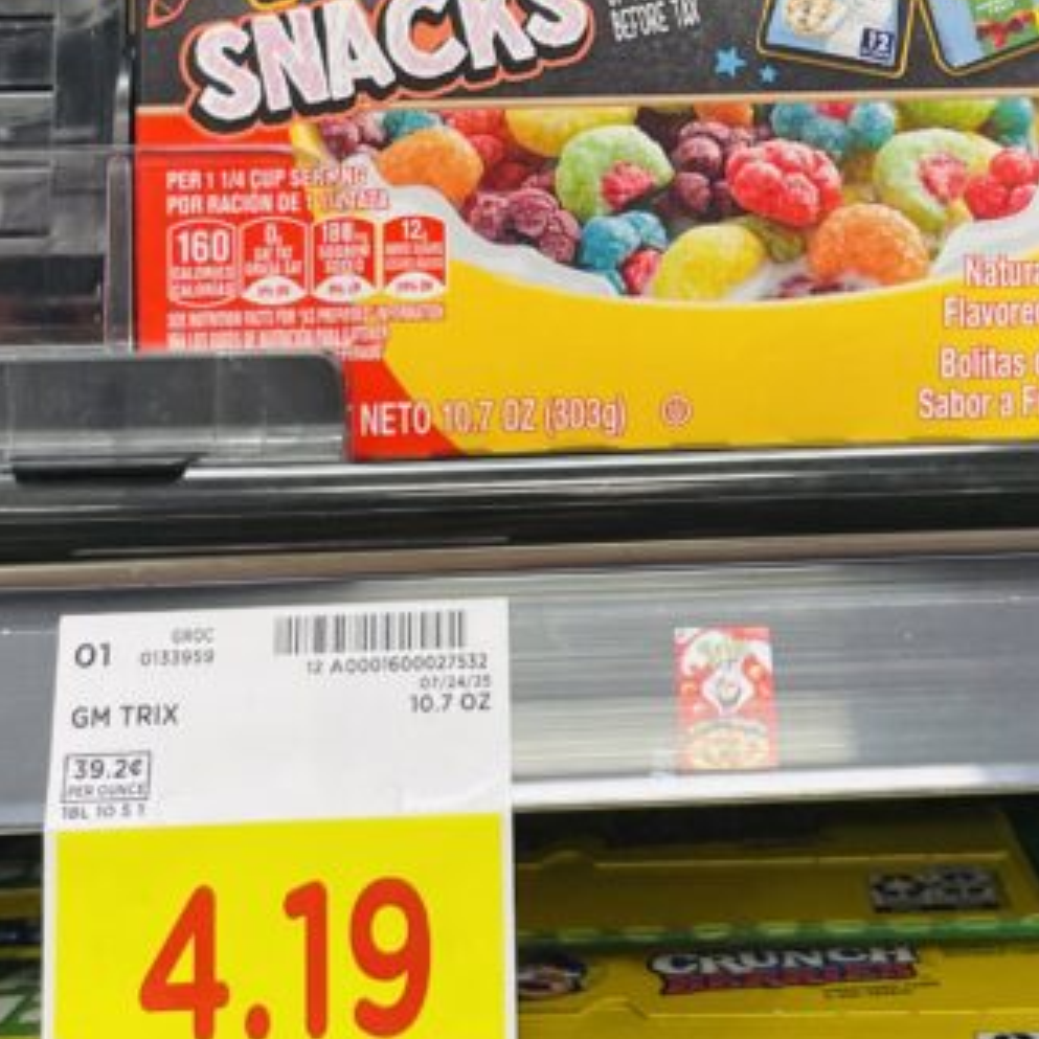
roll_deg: +1.9
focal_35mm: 71
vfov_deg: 23.3
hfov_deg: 24.3
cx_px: 643
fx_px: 2411
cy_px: 9
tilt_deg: +2.3
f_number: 1.6
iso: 125
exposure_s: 1/120
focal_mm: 4.2
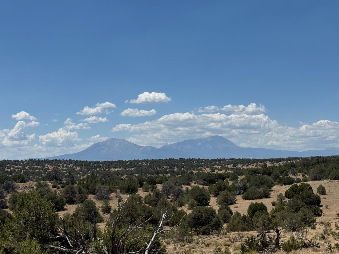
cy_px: 148
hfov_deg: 32.7
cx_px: 173
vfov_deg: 24.8
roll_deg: +0.5
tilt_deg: +2.5
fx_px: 578
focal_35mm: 59
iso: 64
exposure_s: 1/7937
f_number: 1.78
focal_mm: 6.76
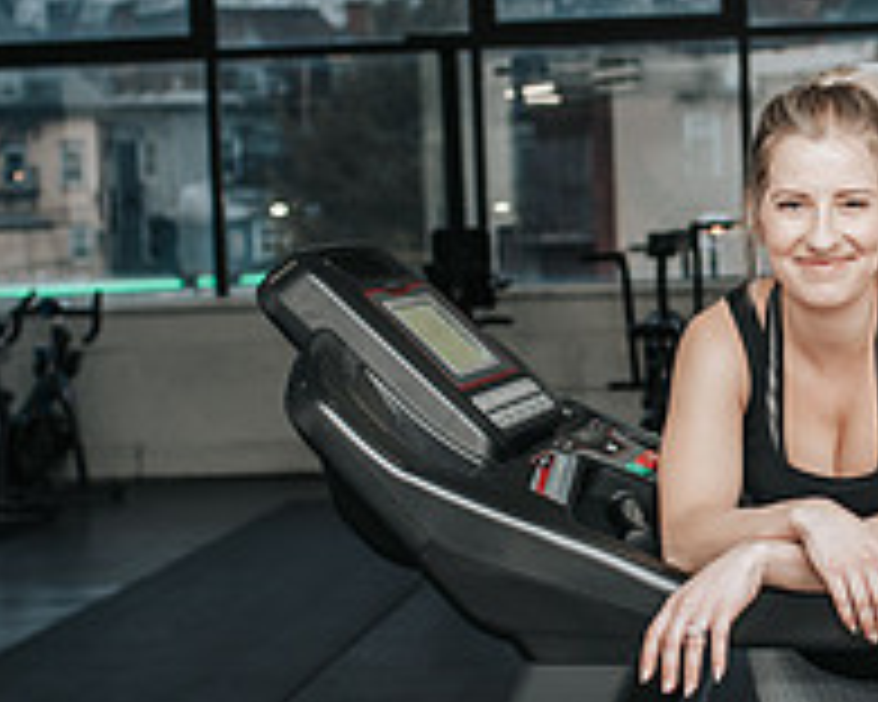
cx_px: 776
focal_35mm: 103
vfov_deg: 14.9
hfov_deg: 18.4
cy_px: 382
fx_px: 2676
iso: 800
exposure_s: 1/200
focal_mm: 35
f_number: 3.2
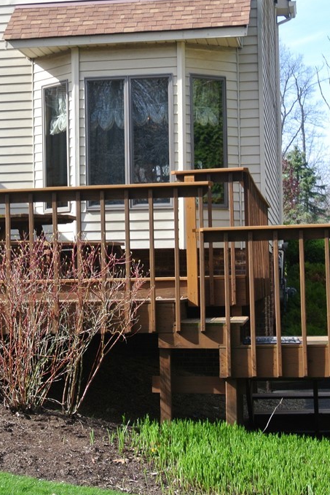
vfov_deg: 24.5
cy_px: 238
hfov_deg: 16.4
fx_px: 1141
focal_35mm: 83
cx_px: 76
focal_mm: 19.6
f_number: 4.8
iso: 100
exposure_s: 1/200
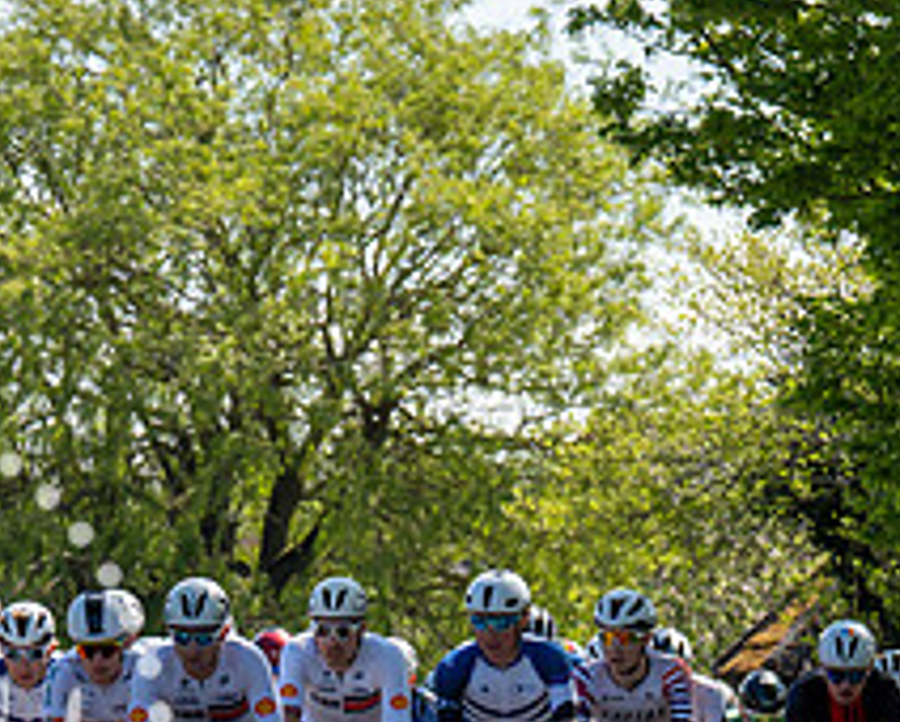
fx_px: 8958
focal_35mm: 336
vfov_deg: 4.6
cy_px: 751
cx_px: 176
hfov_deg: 5.7
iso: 200
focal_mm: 103
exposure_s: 1/1000
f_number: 5.6
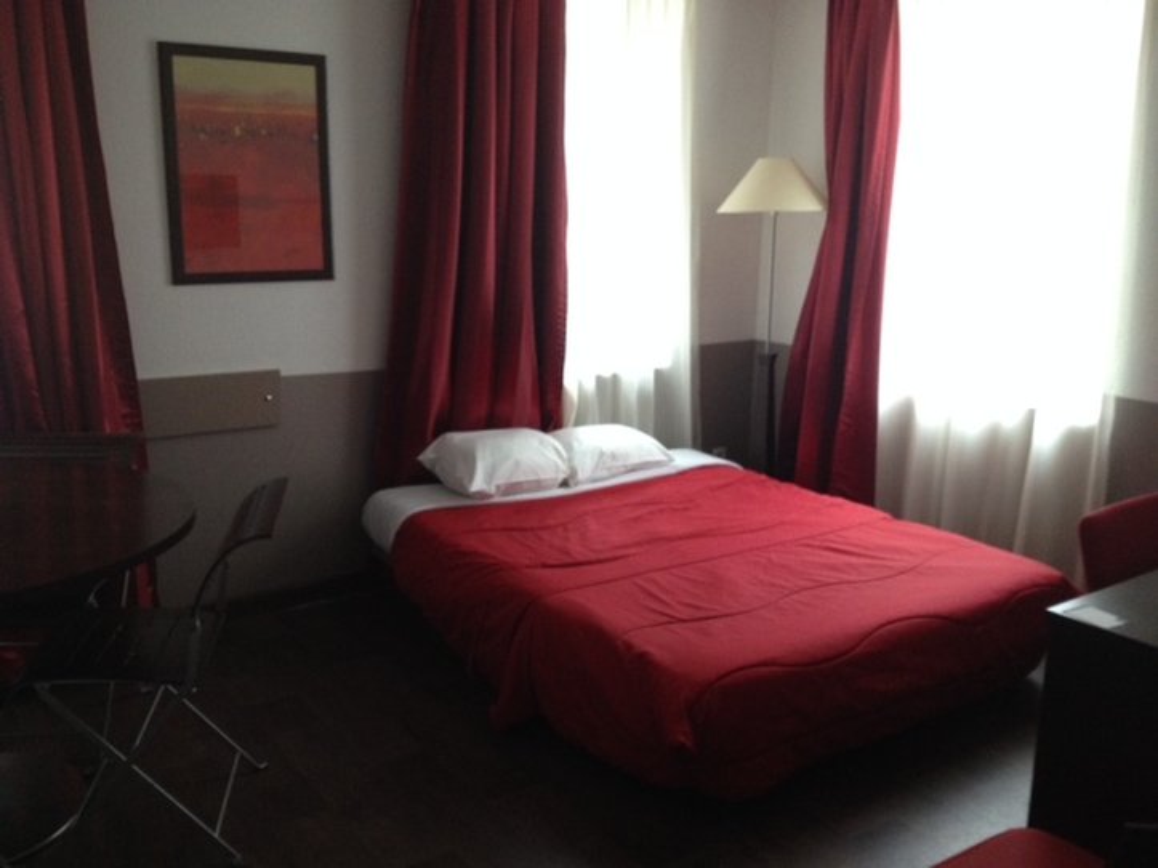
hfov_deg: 52.6
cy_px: 434
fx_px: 1171
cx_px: 579
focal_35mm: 35
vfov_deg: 40.7
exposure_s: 1/20
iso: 200
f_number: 2.4
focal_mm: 4.28
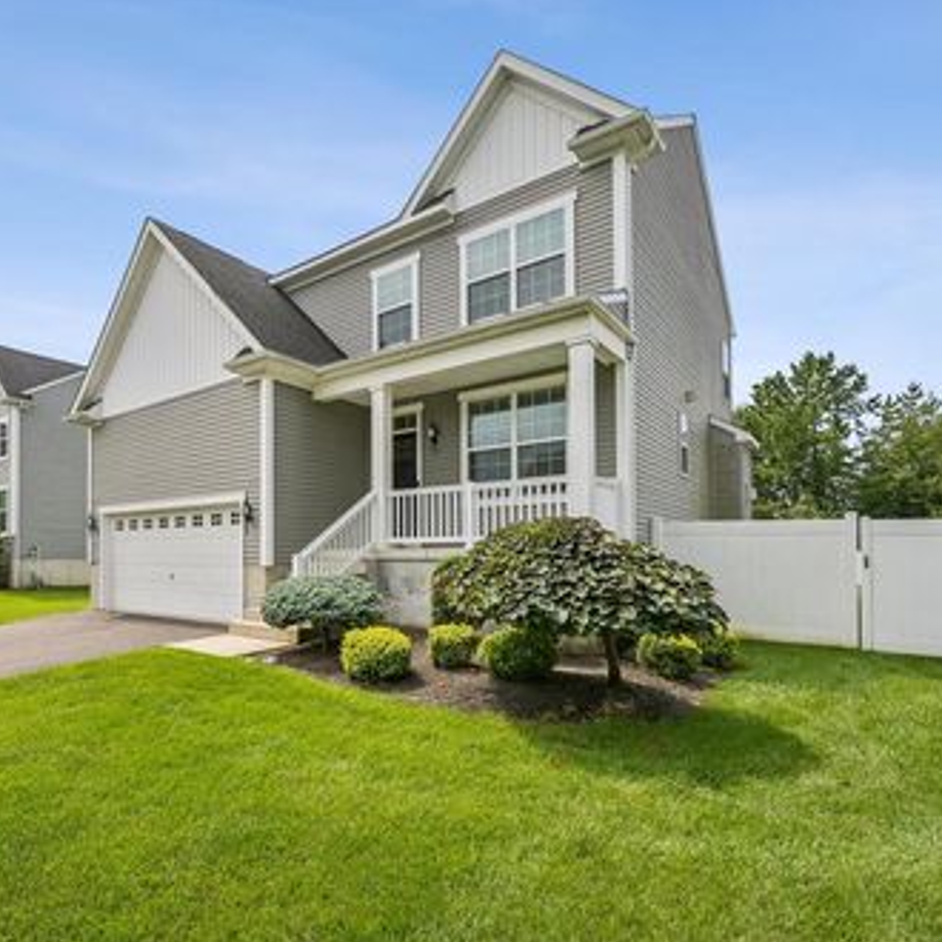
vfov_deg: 80.7
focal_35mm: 18
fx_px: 554
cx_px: 340
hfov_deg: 78.9
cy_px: 470
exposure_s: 1/640
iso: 400
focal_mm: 14
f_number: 11
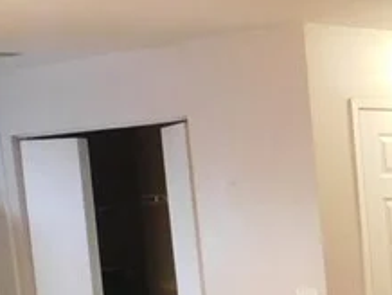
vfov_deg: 13.3
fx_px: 1224
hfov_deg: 14.8
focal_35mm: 108
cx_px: 797
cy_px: 360
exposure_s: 1/25
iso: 400
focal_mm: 4
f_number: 3
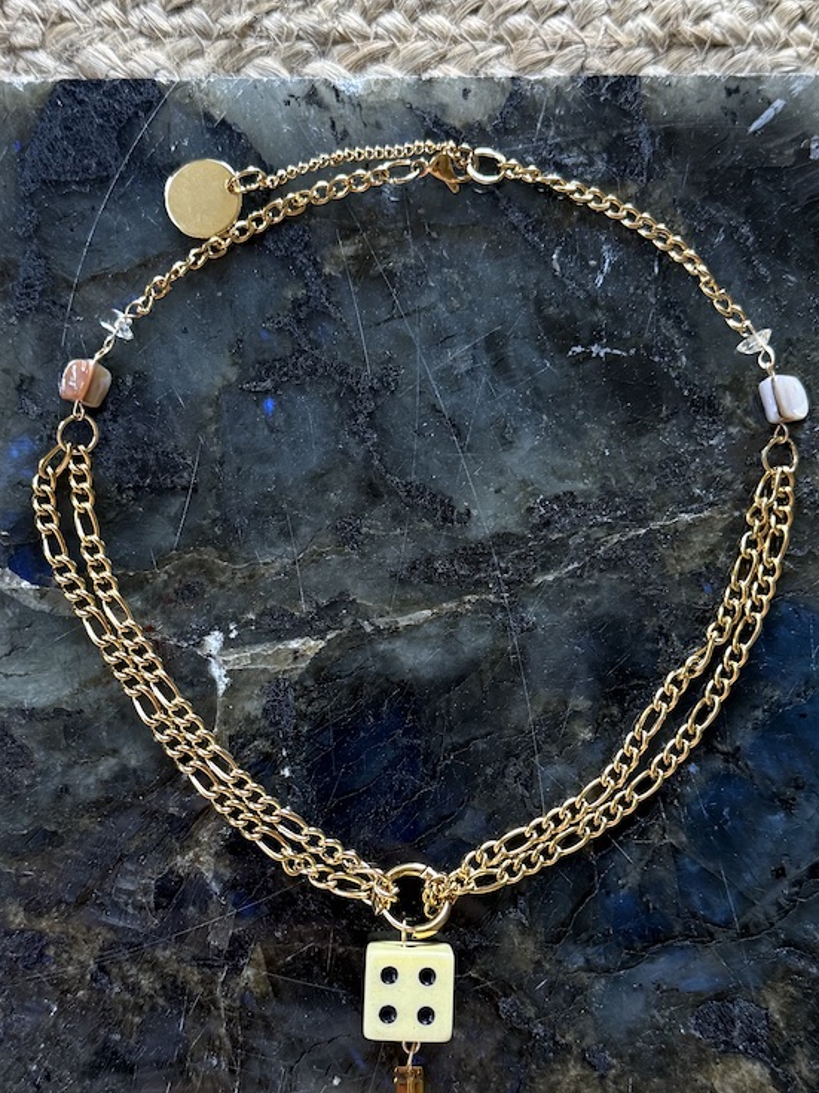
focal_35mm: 47
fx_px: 1483
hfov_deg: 30.9
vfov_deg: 40.3
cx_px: 412
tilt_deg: -85.4
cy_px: 635
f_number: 1.78
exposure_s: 1/60
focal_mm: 6.76
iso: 400
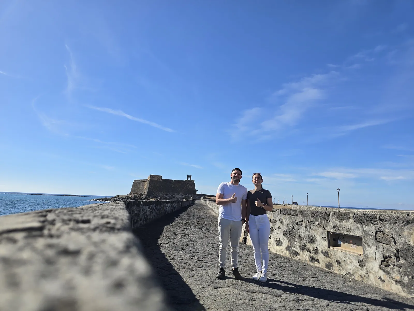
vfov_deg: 58.9
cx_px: 207
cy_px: 156
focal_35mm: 23
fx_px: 275
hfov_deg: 73.9
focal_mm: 6.3
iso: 12
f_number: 1.7
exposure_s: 1/1078
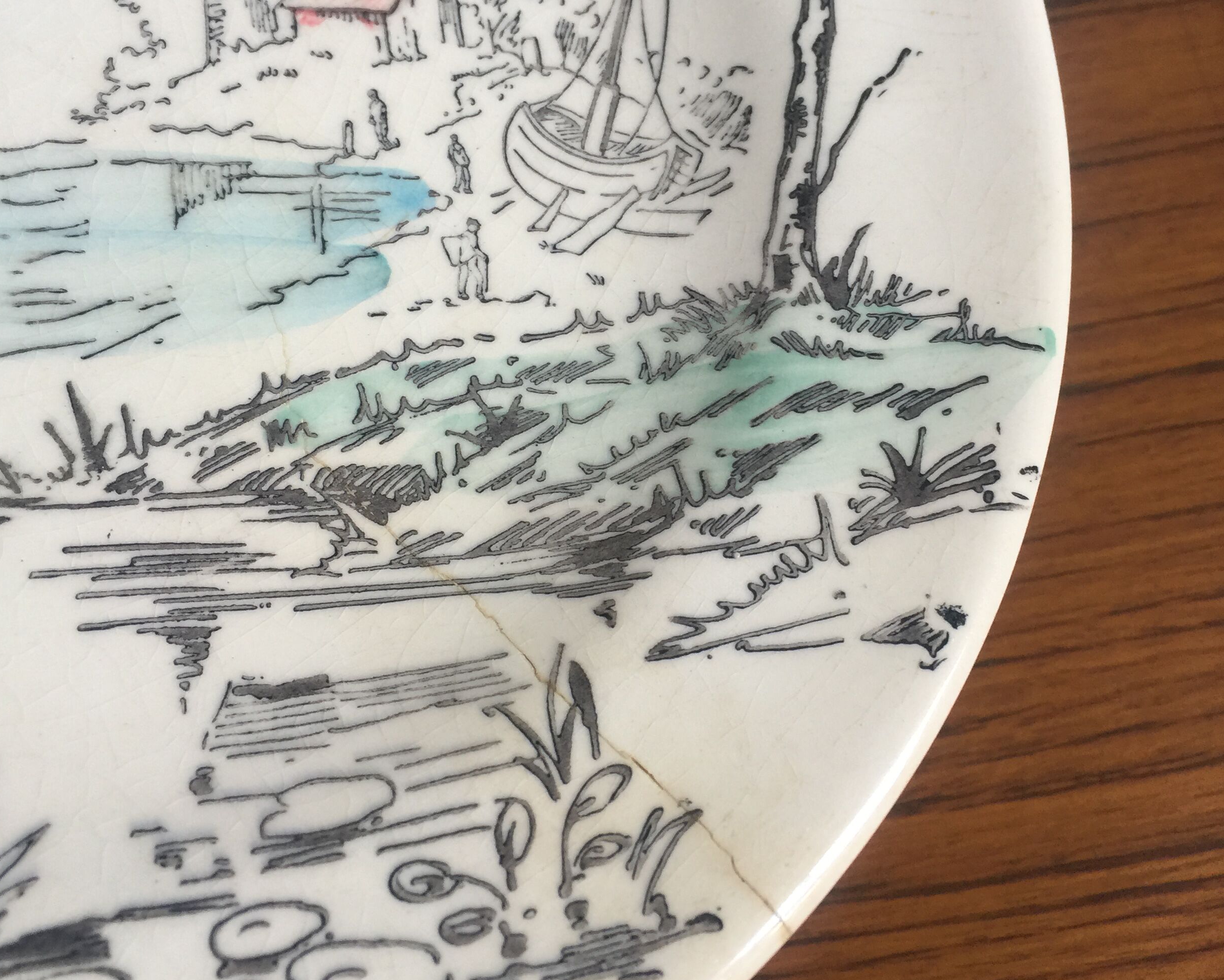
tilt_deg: -74.6
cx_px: 611
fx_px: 1377
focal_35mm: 38
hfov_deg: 47.9
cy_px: 403
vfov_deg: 39.0
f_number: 2.2
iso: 32
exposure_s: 1/33
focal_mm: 4.15
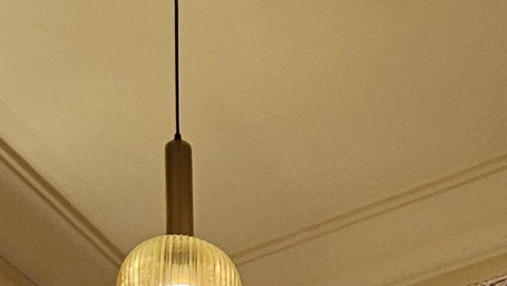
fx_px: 1008
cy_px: 968
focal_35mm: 75
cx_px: 240
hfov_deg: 28.2
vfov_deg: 9.7
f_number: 2.2
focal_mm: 2.2
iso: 125
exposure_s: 1/77.4
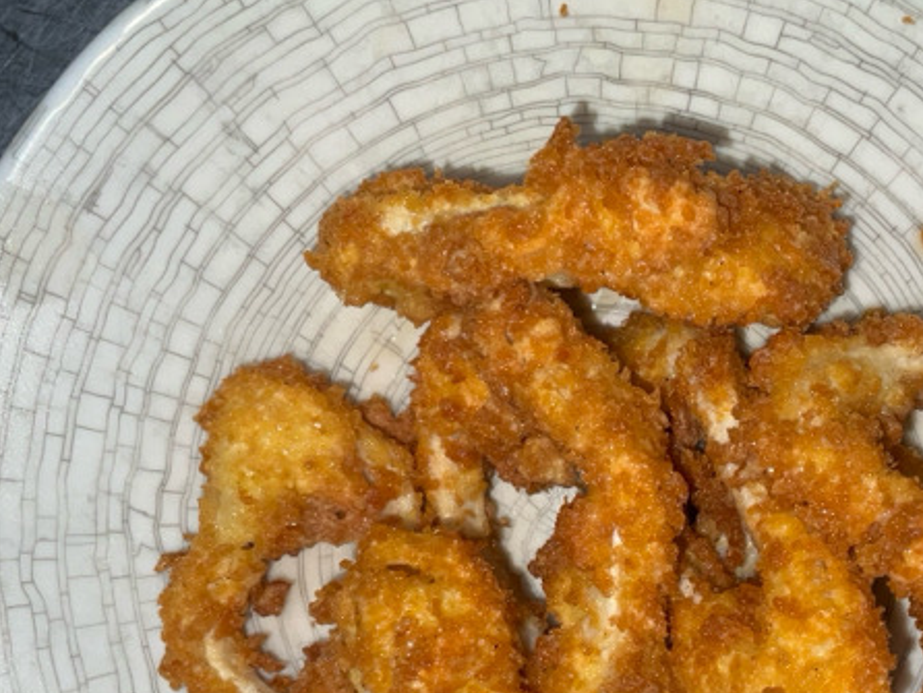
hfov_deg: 36.4
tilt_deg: -89.6
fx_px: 1387
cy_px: 530
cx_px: 629
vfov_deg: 27.6
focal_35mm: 52
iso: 16
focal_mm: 3
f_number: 1.8
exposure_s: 1/286
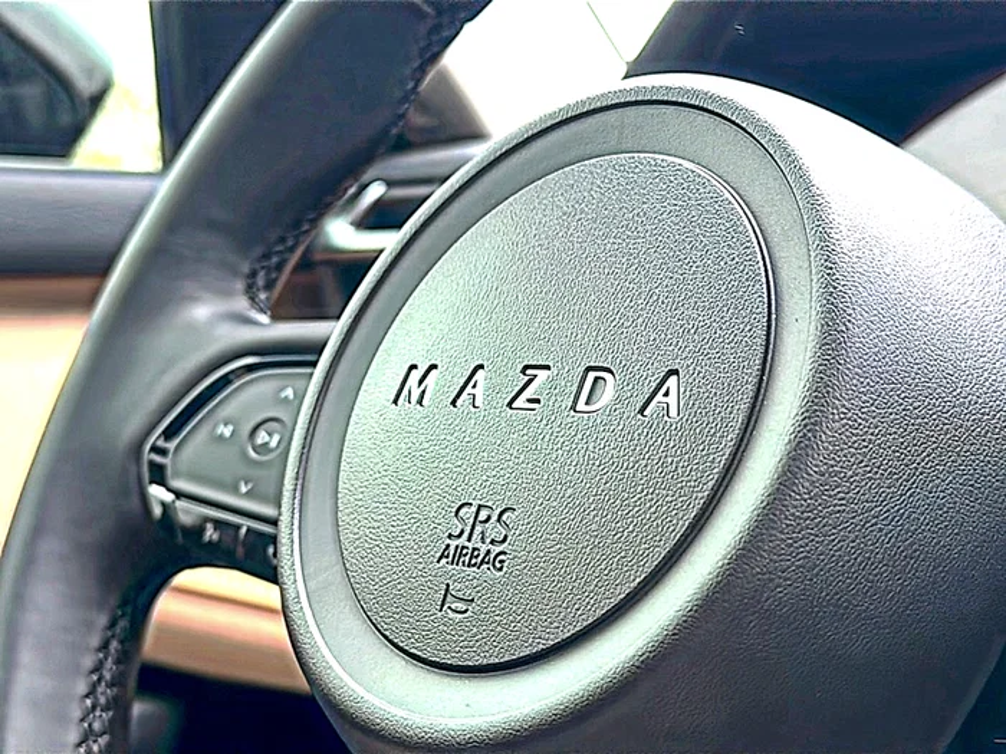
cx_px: 503
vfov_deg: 30.3
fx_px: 1395
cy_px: 377
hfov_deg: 39.7
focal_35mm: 48
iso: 64
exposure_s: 1/115
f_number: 1.78
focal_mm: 6.86
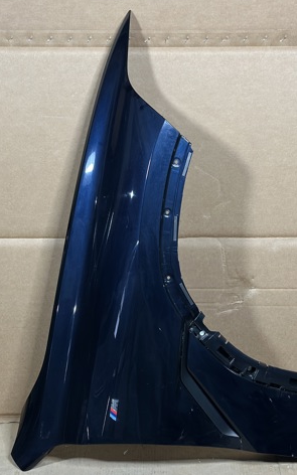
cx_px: 139
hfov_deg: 18.9
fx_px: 894
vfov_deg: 29.8
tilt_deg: -19.1
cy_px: 238
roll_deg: +0.7
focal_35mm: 69
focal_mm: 6.86
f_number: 1.78
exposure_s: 1/50
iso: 200
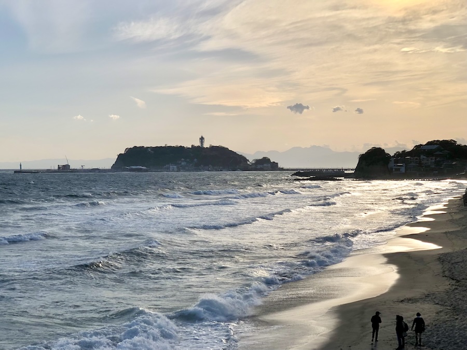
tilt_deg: -1.4
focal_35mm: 52
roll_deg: -1.9
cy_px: 175
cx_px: 234
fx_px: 702
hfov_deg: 36.8
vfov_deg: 28.0
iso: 16
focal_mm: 6
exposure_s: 1/3205
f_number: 2.4
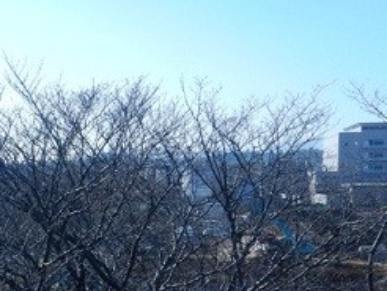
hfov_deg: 25.4
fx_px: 817
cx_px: 5
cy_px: 260
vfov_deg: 19.8
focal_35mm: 73
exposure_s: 1/800
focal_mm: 4.3
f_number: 4.1
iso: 125
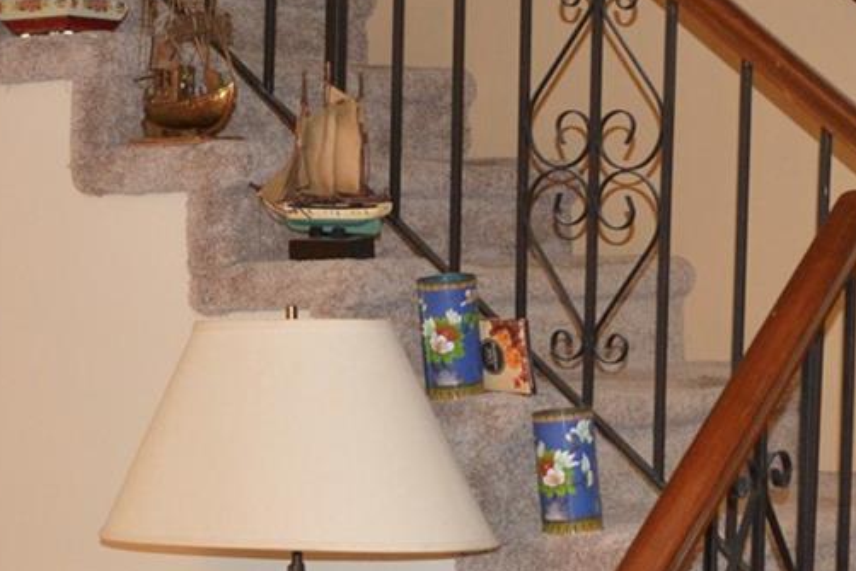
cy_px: 367
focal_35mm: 86
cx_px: 520
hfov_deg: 23.6
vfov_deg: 15.9
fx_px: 2045
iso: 1400
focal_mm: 18
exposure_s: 1/60
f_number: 3.5
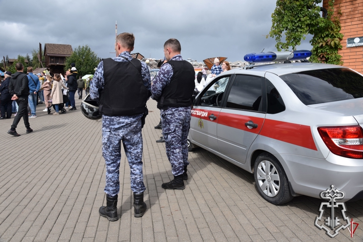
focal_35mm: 30
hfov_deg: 61.9
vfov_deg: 43.6
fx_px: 303
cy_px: 121
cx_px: 182
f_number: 9
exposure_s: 1/320
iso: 200
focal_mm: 30
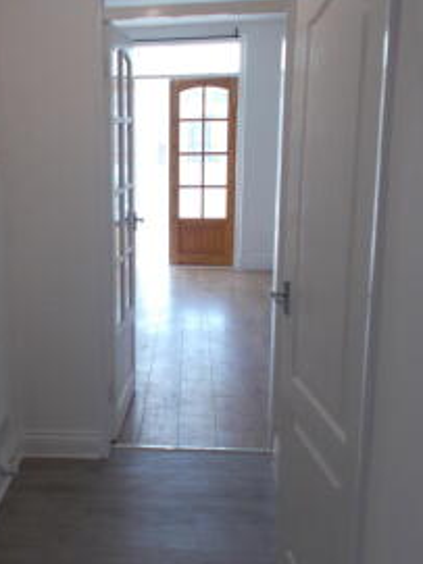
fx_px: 685
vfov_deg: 44.8
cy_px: 286
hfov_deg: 33.3
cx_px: 83
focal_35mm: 42
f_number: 3.2
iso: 80
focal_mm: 4.6
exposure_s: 1/30
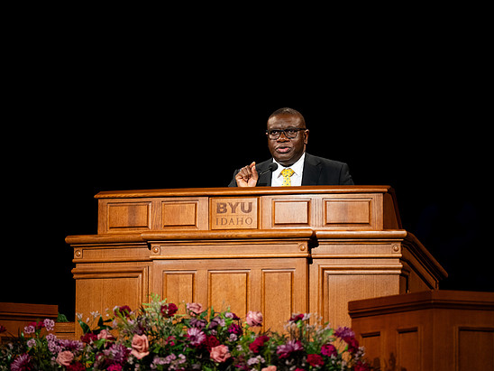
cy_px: 186
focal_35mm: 218
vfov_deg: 6.8
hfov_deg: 9.1
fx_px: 3111
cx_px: 264
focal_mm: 200
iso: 2000
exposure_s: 1/250
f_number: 2.8
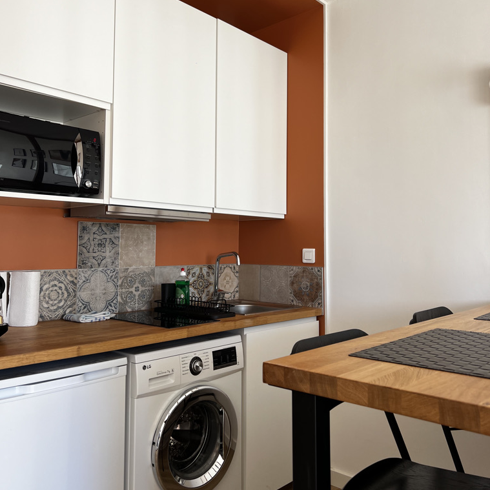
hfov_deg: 52.5
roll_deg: +0.1
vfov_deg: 52.4
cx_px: 245
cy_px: 221
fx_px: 496
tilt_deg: +4.1
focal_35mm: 31
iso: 32
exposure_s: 1/123
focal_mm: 5.7
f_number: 1.5
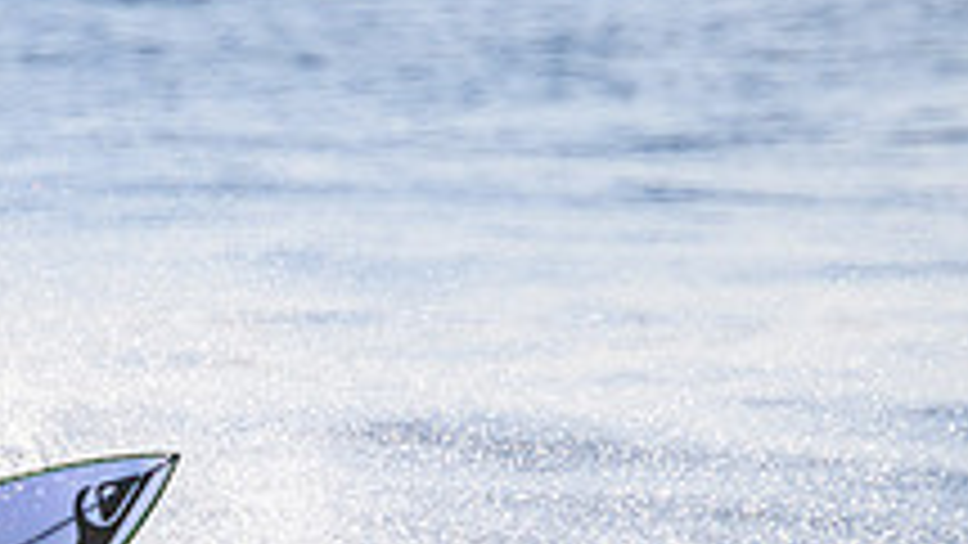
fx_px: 50700
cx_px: -176
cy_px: 735
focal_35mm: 1975
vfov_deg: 0.6
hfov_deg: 1.1
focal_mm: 700
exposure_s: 1/2000
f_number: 11
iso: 800
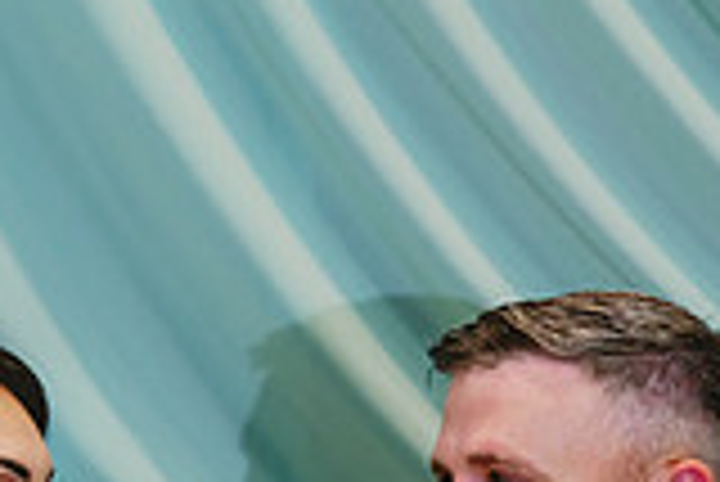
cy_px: 863
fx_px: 6165
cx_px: 176
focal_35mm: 308
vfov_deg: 4.4
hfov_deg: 6.7
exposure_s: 1/80
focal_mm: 85
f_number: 2.5
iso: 400
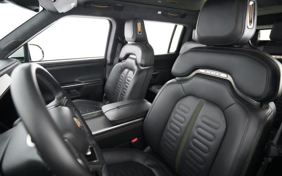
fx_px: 138
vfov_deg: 65.0
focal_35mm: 18
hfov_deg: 91.1
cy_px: 86
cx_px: 141
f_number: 2.8
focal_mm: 17
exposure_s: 1/60
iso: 12800
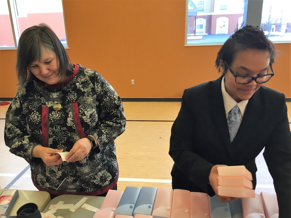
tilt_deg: -18.5
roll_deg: +2.8
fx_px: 244
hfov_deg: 61.6
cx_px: 146
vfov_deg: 48.2
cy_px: 109
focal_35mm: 29
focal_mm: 4.15
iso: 32
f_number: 2.2
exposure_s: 1/30
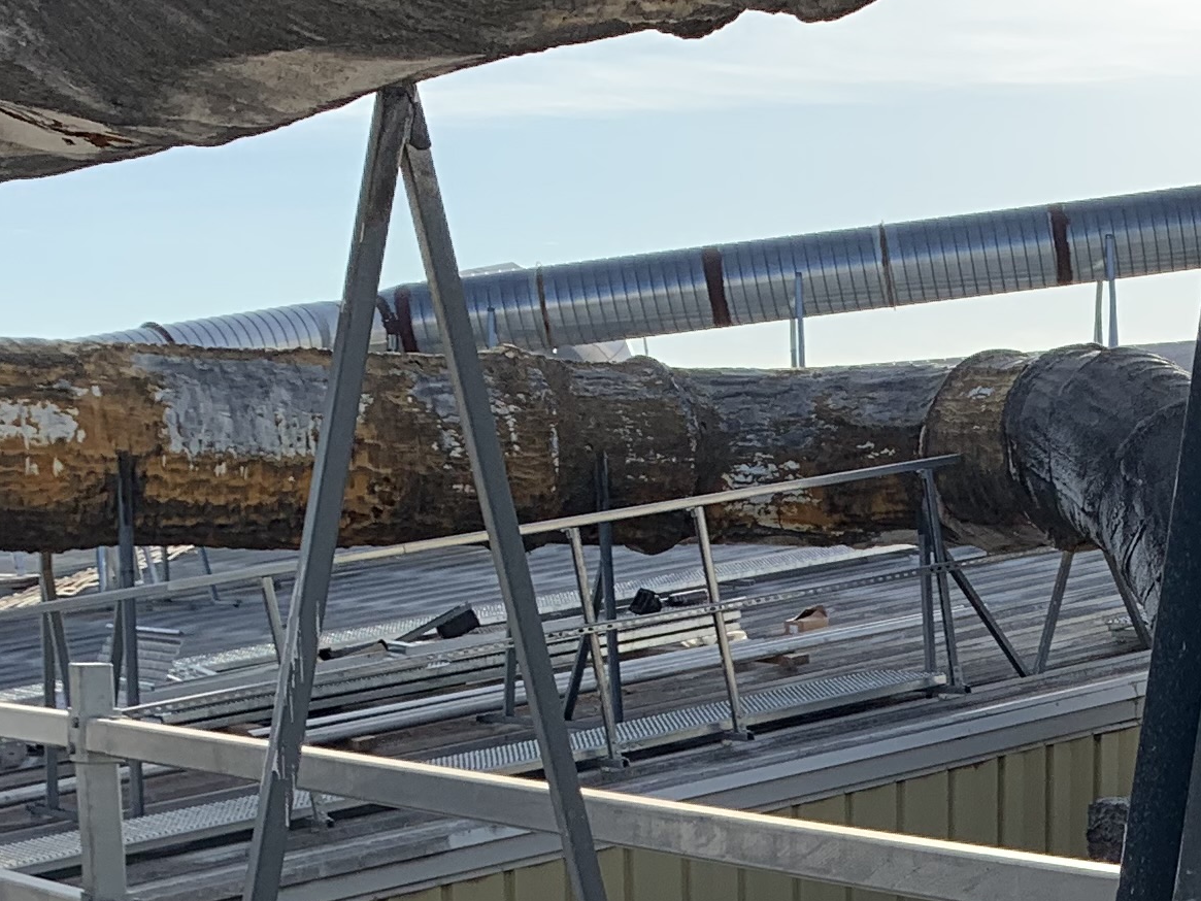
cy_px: 1311
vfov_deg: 15.3
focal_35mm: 90
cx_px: 1169
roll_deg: +1.1
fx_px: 3123
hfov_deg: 21.1
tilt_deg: -14.4
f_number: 1.8
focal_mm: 4.25
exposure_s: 1/1250
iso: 25
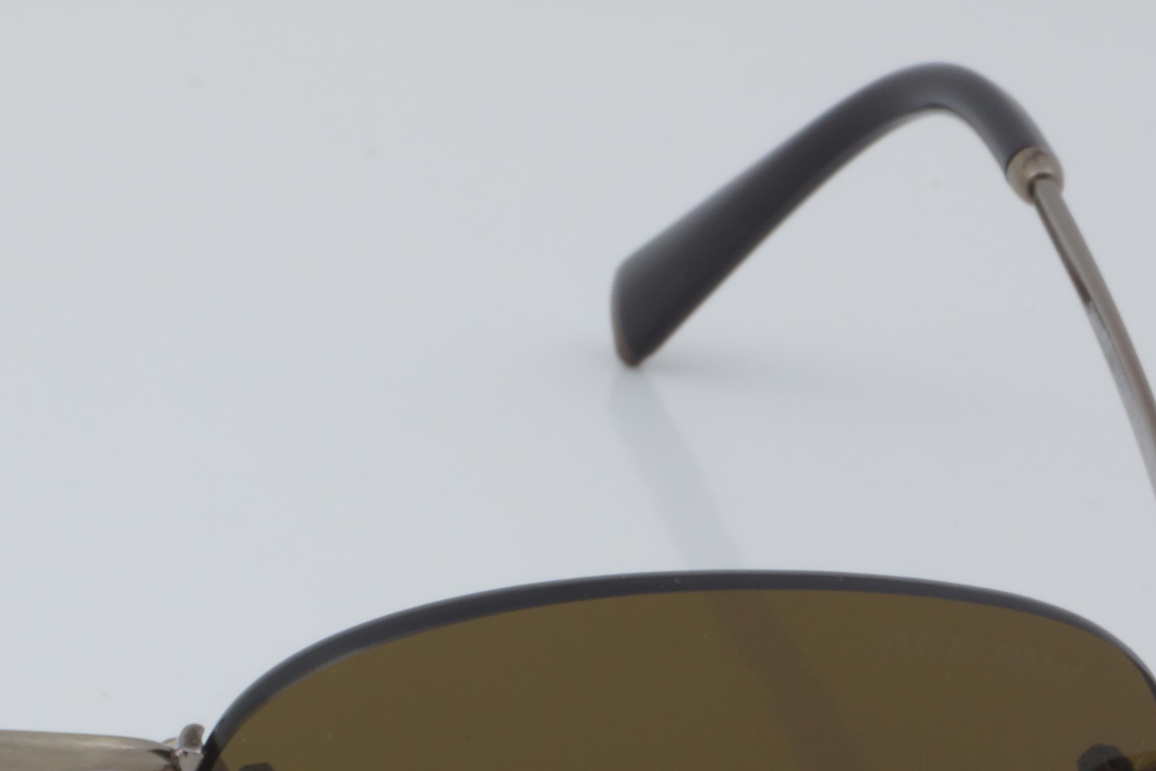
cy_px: 613
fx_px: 6170
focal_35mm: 192
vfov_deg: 7.1
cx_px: -36
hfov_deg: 10.6
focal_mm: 55
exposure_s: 1/4
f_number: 32
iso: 100
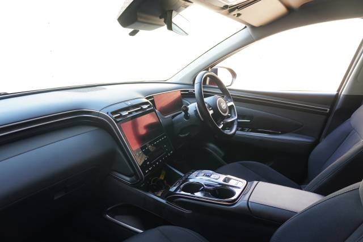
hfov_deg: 73.8
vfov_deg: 53.1
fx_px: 242
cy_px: 121
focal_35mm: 24
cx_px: 182
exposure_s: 1/60
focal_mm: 16
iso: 250
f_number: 4
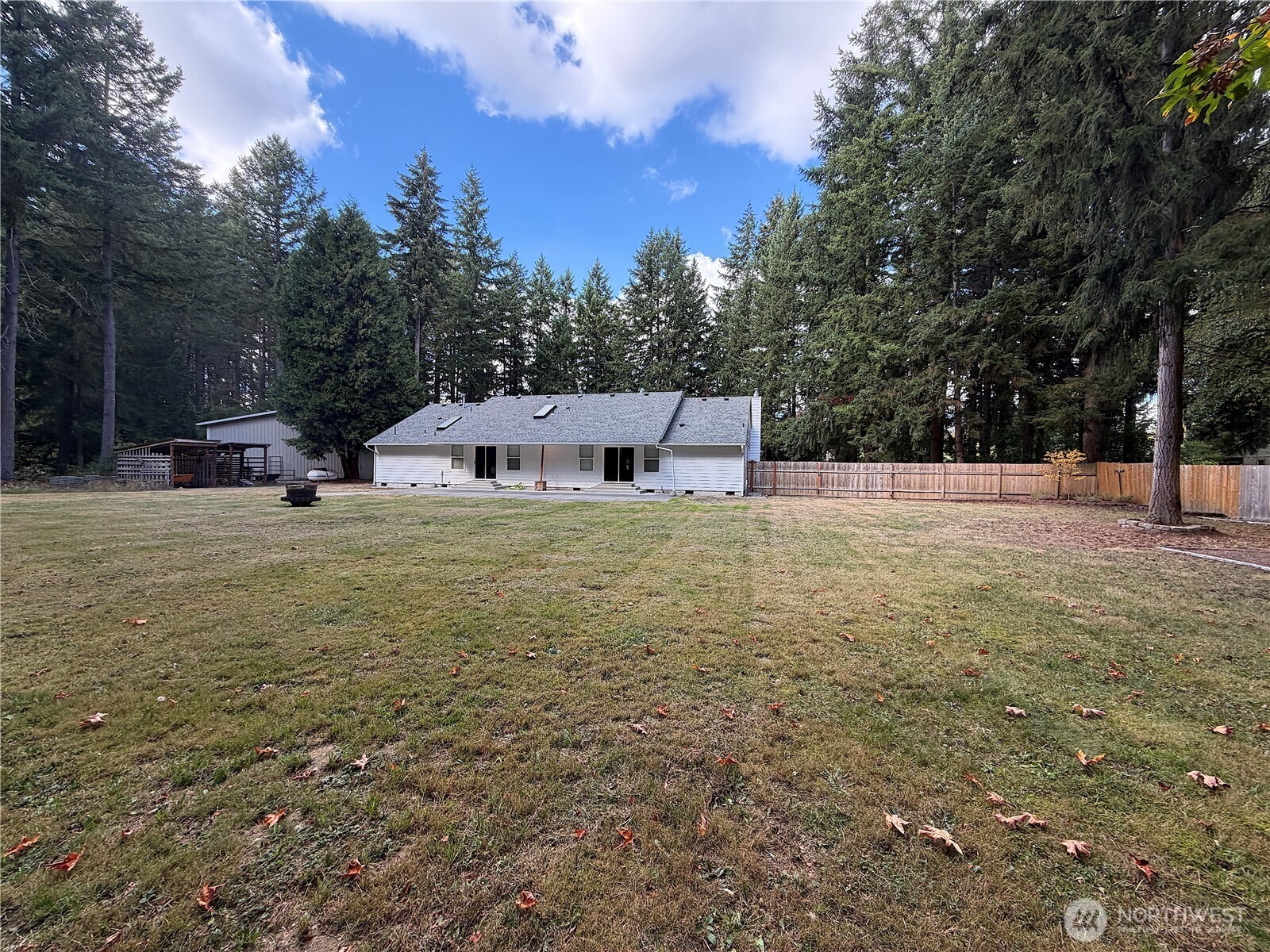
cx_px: 635
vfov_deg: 85.7
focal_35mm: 14
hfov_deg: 102.1
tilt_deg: -1.1
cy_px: 476
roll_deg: -0.3
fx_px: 514
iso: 64
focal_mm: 2.22
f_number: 2.2
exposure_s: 1/172
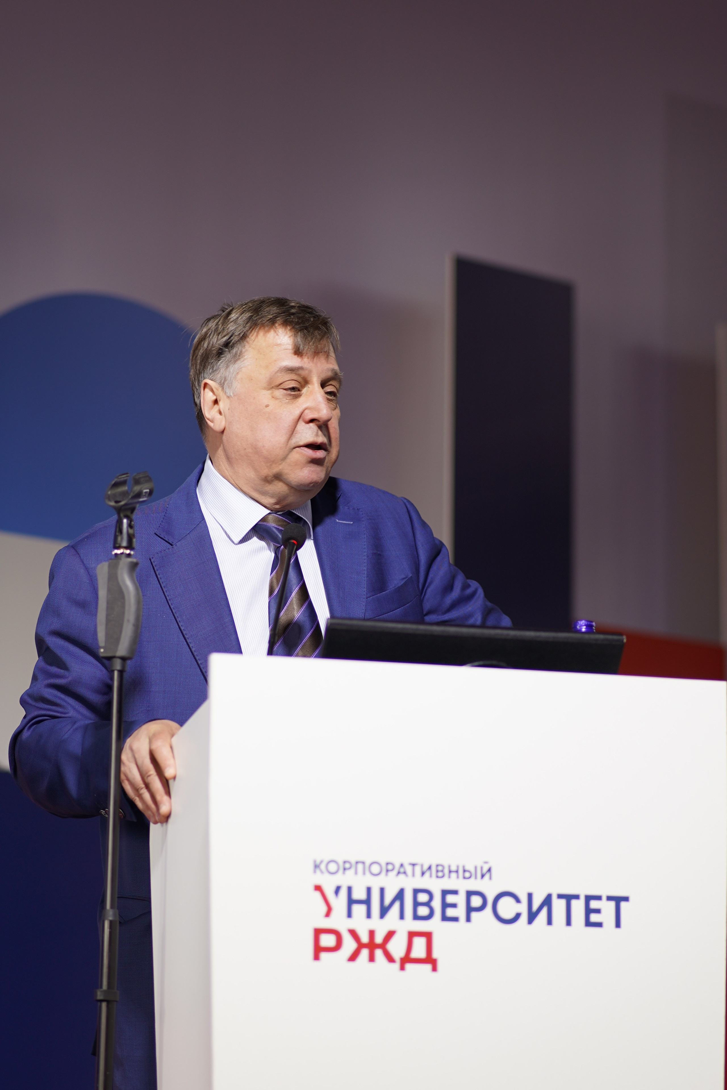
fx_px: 3847
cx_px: 364
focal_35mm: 127
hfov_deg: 10.8
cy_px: 545
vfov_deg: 16.1
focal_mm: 85
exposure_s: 1/100
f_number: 1.8
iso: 125
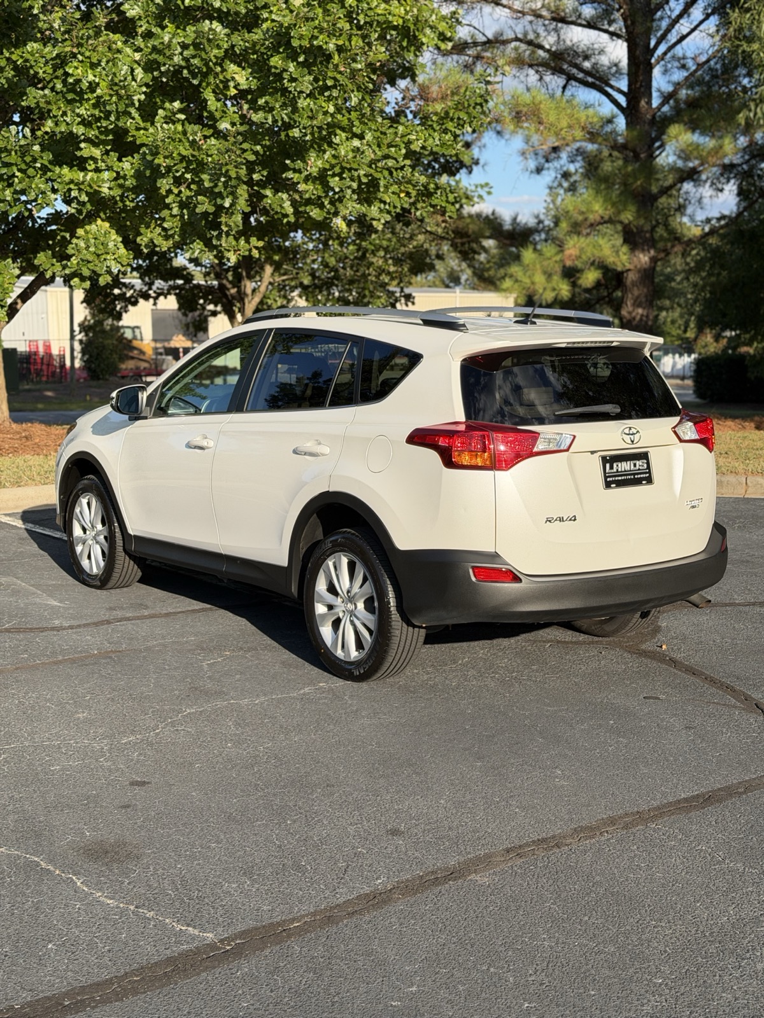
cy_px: 509
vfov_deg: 39.7
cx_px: 382
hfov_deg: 30.3
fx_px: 1413
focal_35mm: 48
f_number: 1.78
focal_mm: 6.76
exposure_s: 1/3534
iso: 80
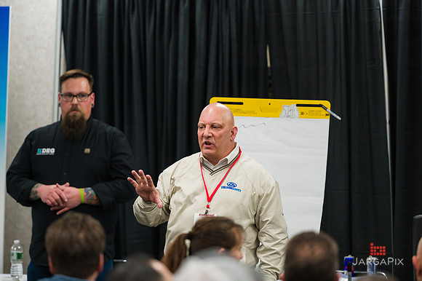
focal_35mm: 200
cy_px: 140
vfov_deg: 6.9
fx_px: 2343
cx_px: 211
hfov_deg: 10.3
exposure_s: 1/500
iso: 1600
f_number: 3.2
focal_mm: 200
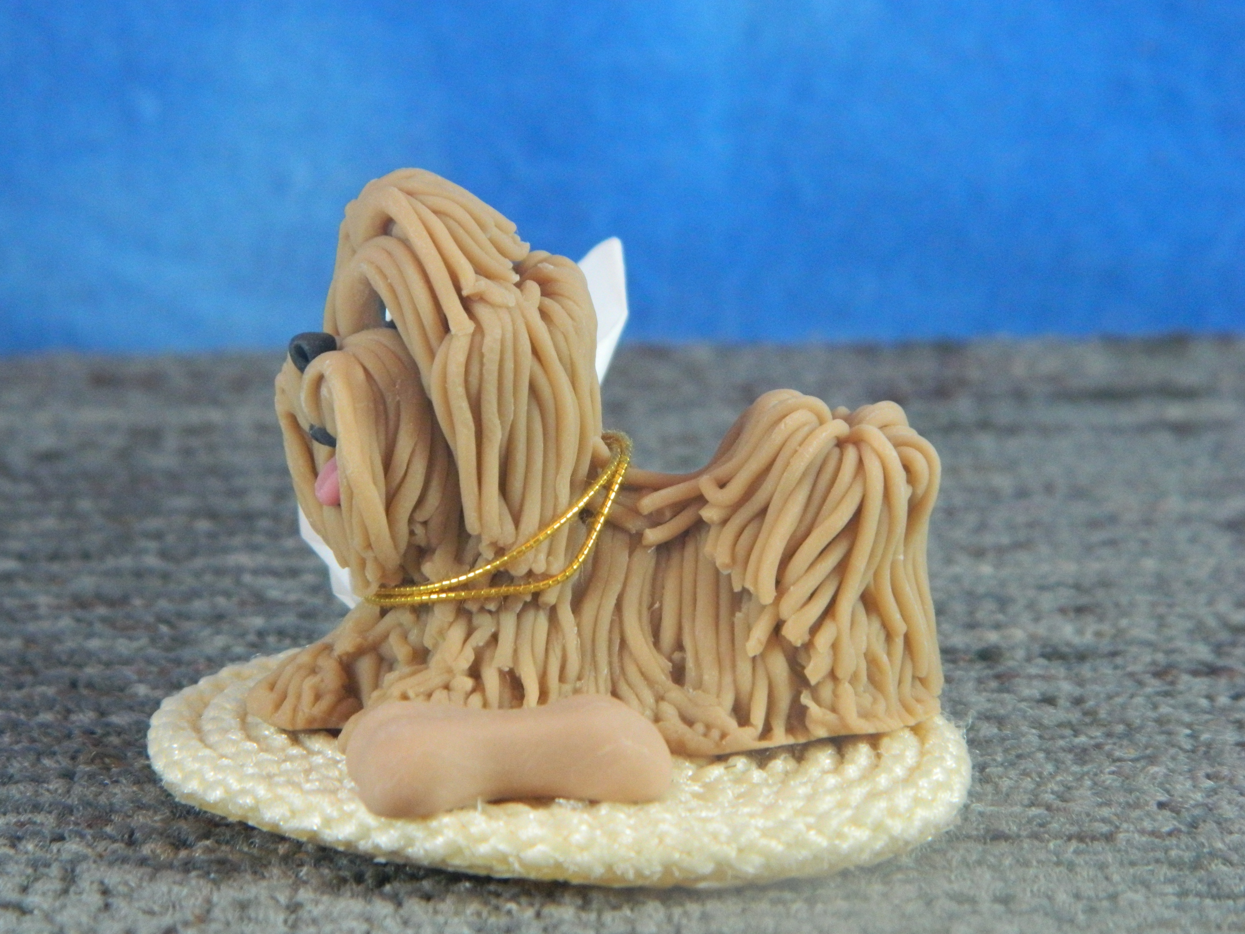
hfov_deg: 15.3
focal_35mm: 129
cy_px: 467
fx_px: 4640
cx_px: 622
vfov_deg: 11.5
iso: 400
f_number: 4.7
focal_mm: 23.2
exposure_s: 1/15
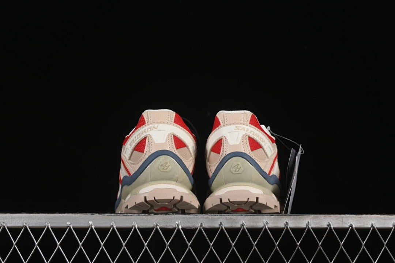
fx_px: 823
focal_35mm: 75
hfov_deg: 27.0
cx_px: 198
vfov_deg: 18.2
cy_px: 132
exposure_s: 1/80
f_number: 8
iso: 160
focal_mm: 50
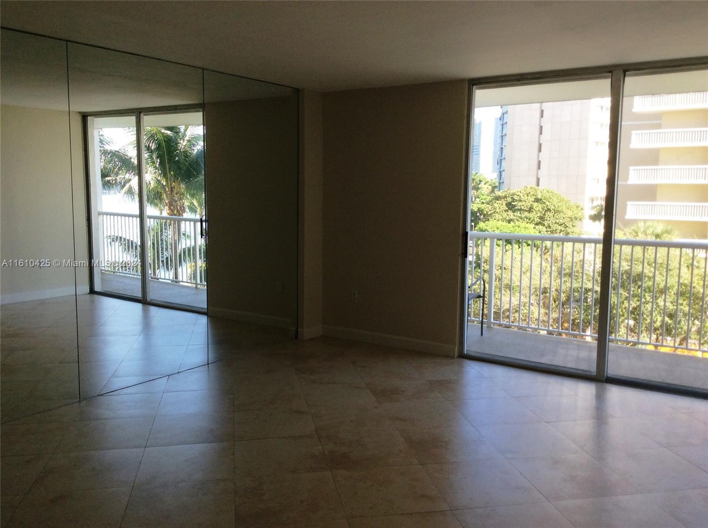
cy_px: 264
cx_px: 354
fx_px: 653
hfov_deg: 56.9
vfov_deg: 44.0
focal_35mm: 32
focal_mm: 3.3
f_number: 2.4
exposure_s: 1/145
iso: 32
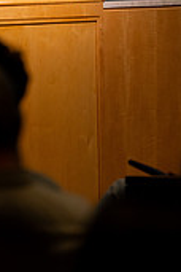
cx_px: -49
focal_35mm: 475
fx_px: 3582
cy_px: -41
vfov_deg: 4.3
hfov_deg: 2.9
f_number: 2.8
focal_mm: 180
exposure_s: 1/400
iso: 800
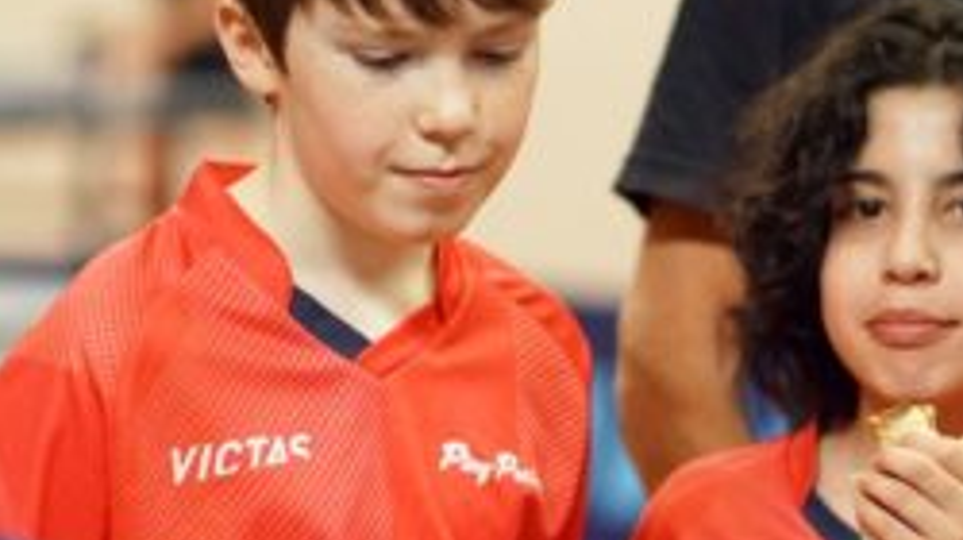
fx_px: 6989
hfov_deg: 7.9
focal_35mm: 274
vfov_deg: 4.4
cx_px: 547
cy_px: 382
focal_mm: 85
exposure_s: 1/400
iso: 1250
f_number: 2
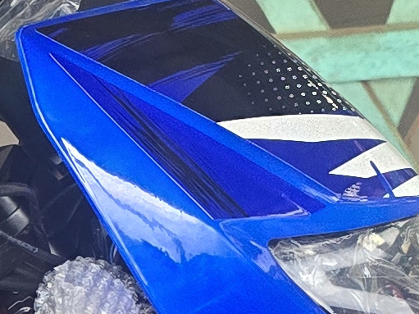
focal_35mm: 180
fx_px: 2178
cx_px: -183
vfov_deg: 7.7
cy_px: 762
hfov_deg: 10.6
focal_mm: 6.3
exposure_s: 1/120
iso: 250
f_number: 1.7
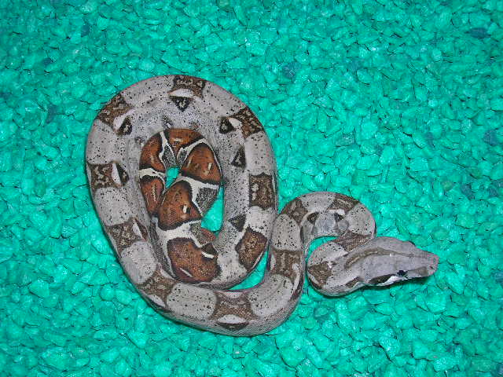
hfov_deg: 41.2
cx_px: 252
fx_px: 668
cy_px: 188
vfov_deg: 31.5
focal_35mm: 46
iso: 50
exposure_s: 1/60.1
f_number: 5.4
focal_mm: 7.7
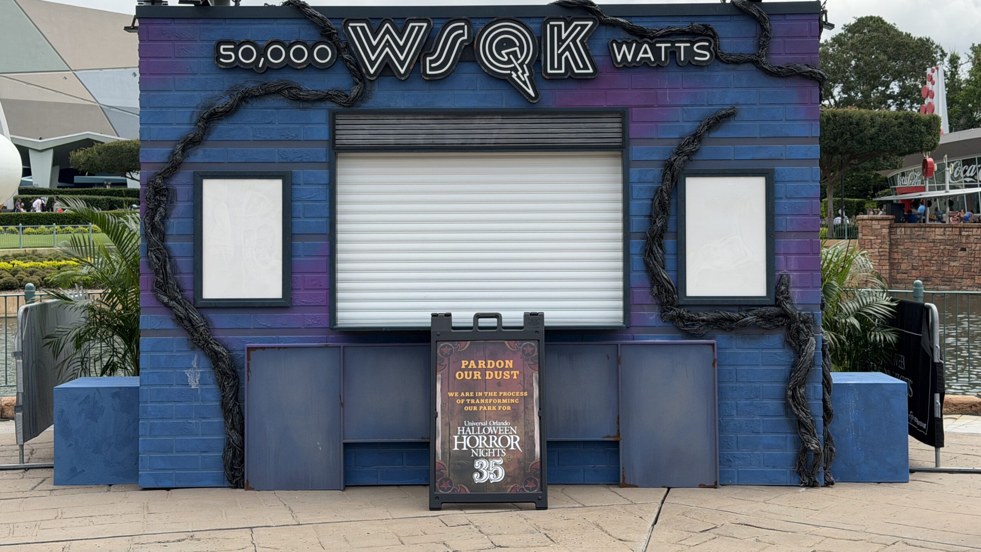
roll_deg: +0.0
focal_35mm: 53
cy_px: 214
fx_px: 1379
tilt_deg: -0.4
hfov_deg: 39.2
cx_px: 492
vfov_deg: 22.6
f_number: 1.78
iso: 64
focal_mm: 6.76
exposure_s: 1/4587
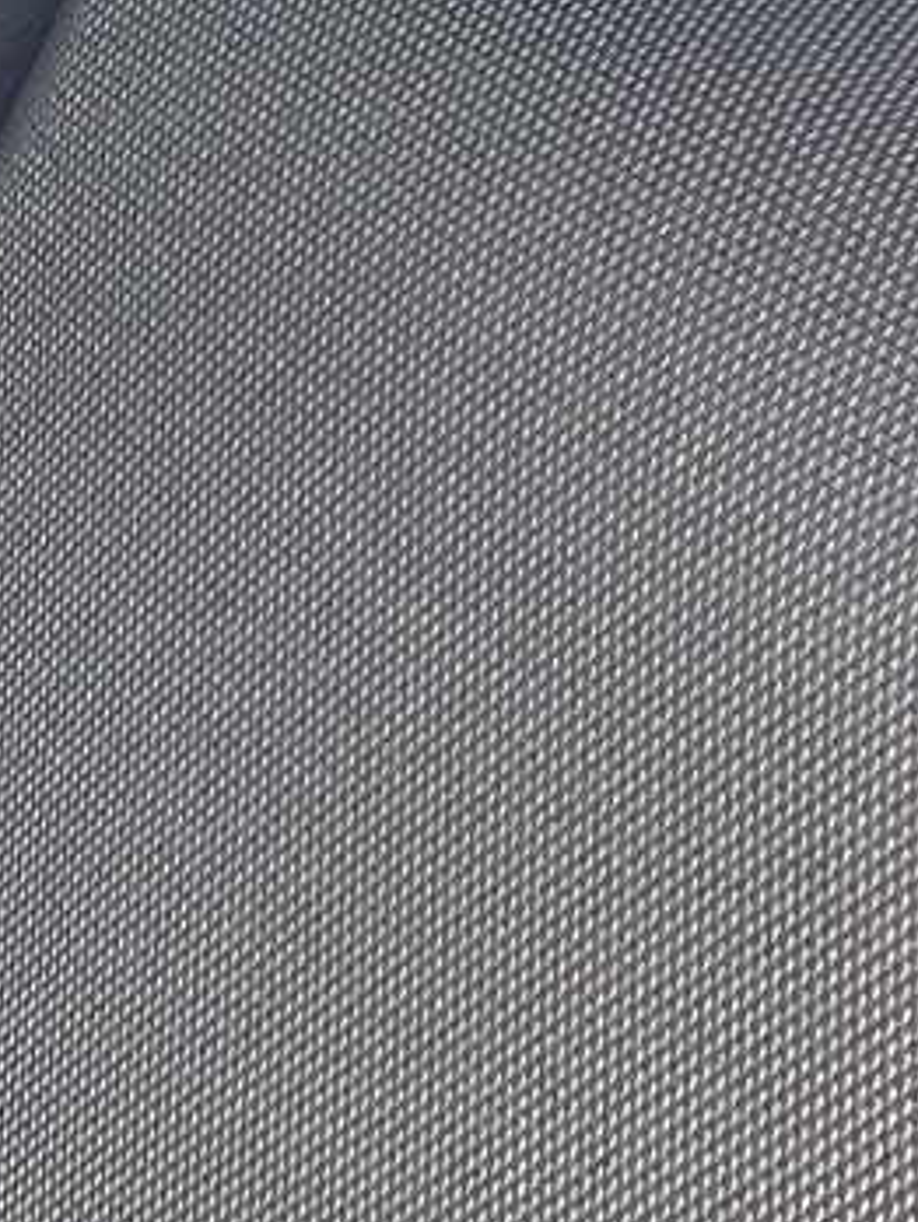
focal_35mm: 143
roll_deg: +0.7
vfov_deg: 13.7
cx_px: -617
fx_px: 5053
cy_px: 154
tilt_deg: -27.0
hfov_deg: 9.9
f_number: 1.6
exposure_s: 1/121
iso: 32
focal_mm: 4.2
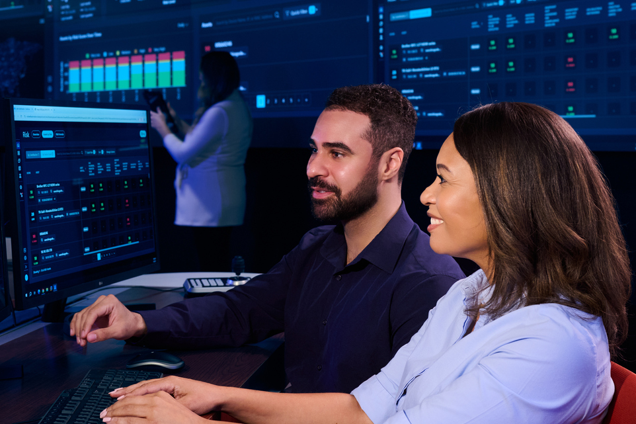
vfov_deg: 21.2
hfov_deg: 31.0
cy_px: 189
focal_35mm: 64
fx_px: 1130
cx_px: 184
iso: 400
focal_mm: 38
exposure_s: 1/20
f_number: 5.6
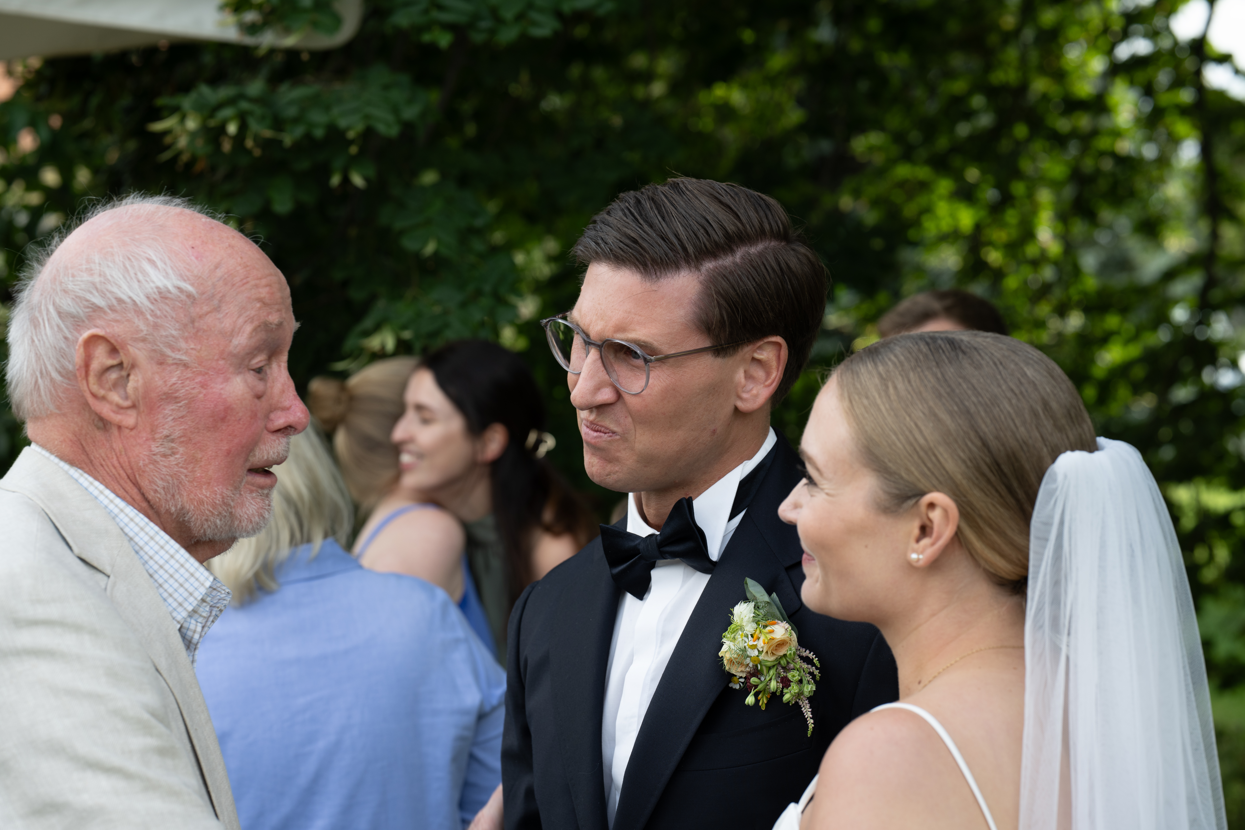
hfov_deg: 23.9
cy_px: 415
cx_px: 622
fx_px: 2939
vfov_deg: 16.1
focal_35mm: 85
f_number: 5.6
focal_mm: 85
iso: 160
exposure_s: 1/125
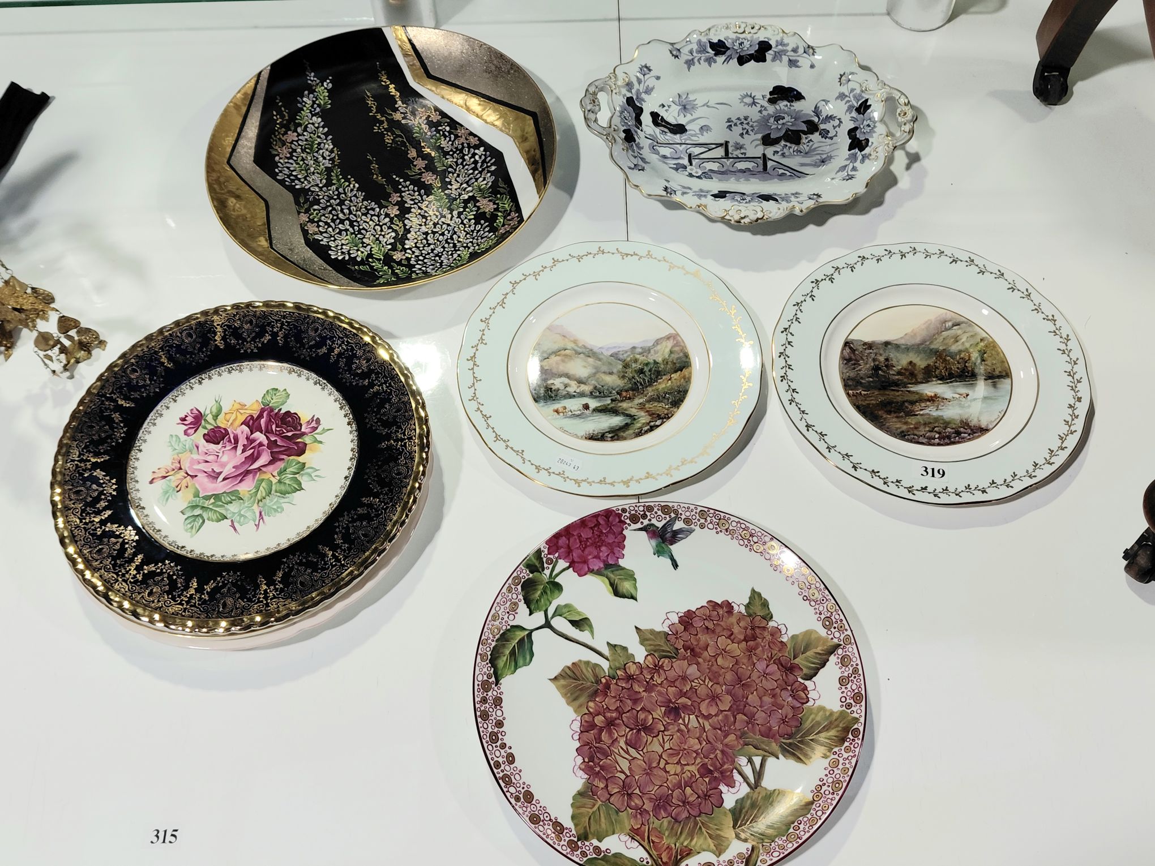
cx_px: 578
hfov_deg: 69.4
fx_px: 834
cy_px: 433
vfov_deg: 54.9
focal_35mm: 25
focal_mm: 4.69
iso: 50
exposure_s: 1/179
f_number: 1.8
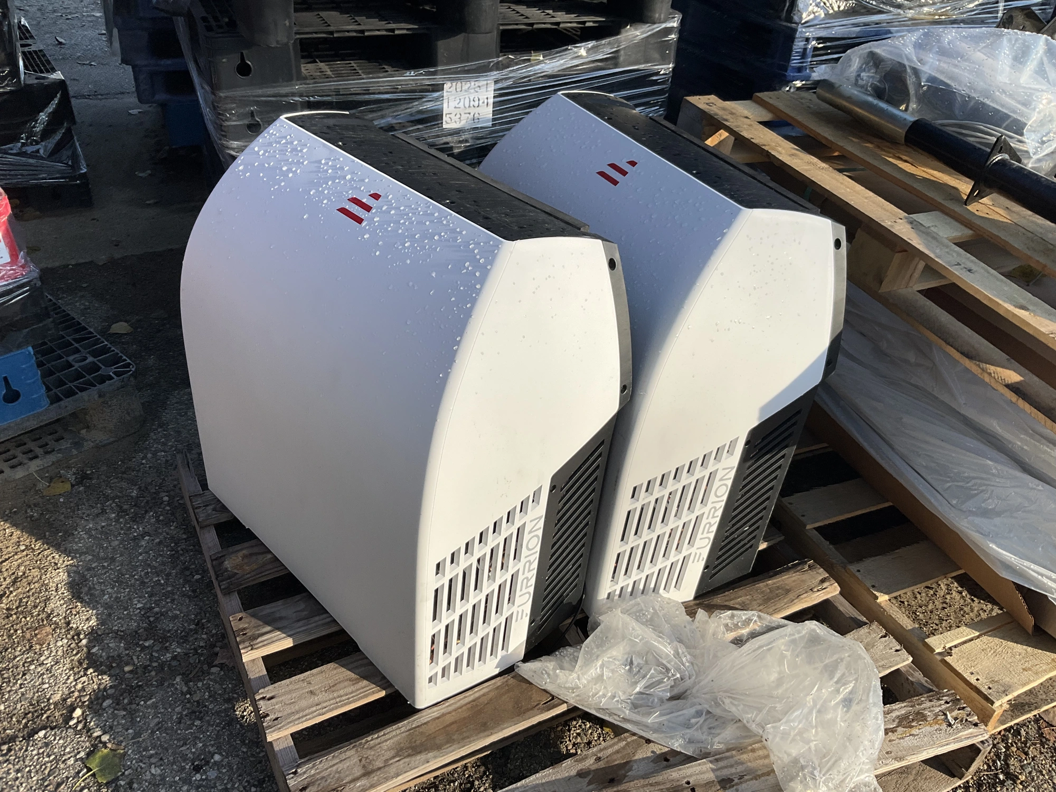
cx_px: 528
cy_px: 396
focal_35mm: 29
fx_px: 885
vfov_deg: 48.2
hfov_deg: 61.7
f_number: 1.8
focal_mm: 3
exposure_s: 1/816
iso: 25
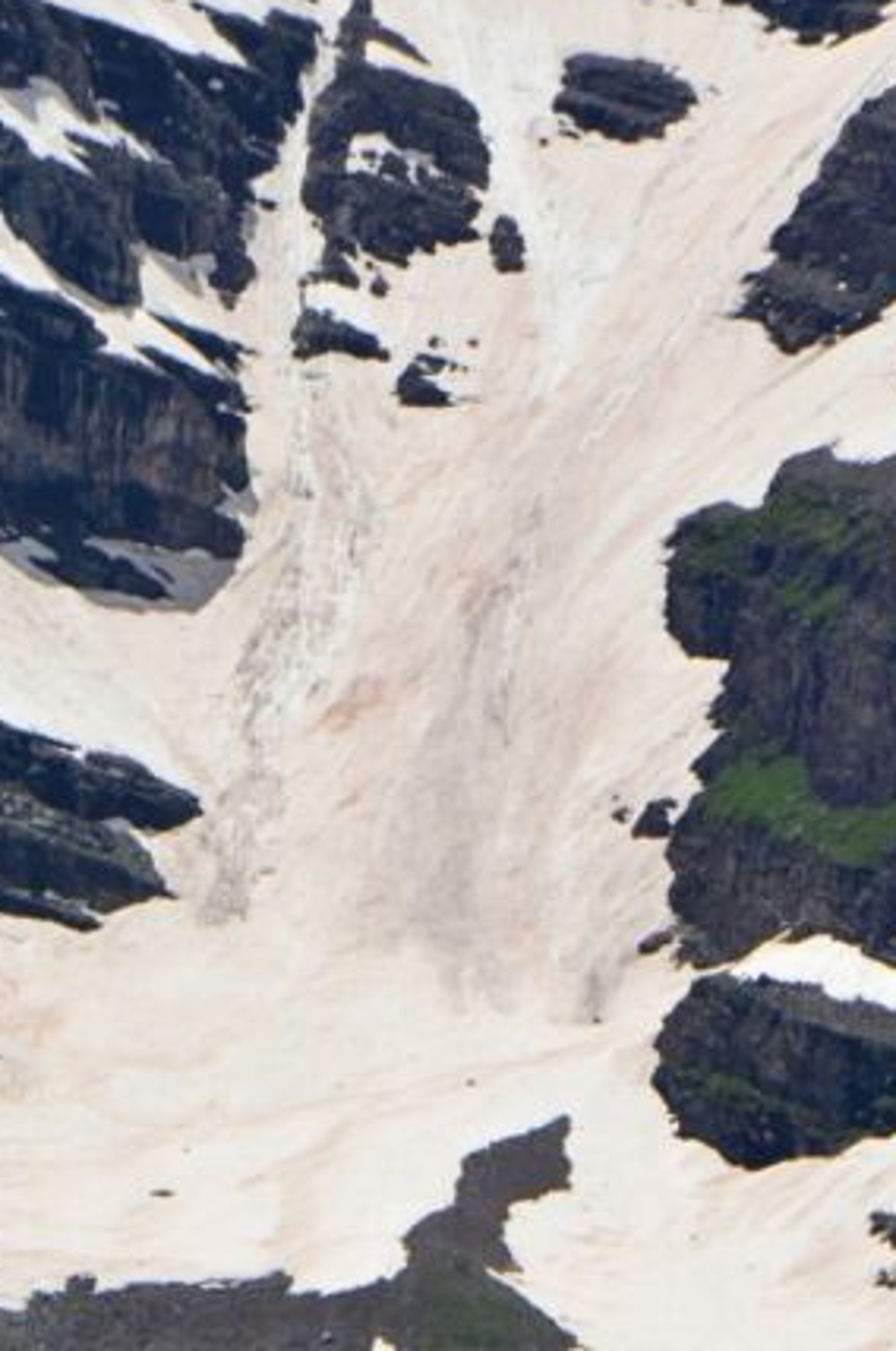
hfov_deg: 2.0
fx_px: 25355
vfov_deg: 3.1
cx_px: 281
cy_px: 780
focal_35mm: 677
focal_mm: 200
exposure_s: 1/320
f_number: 16
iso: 200
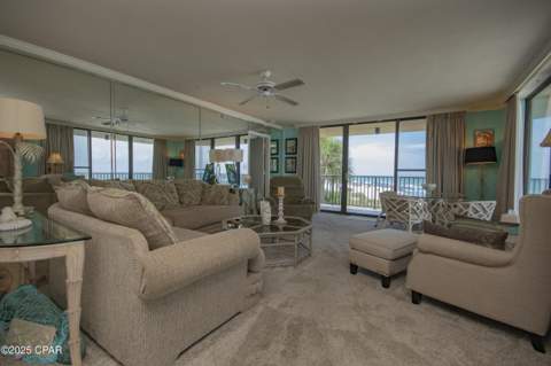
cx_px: 276
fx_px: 229
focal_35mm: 15
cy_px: 183
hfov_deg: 100.4
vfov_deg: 77.2
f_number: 8
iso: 200
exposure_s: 1/60
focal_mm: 10
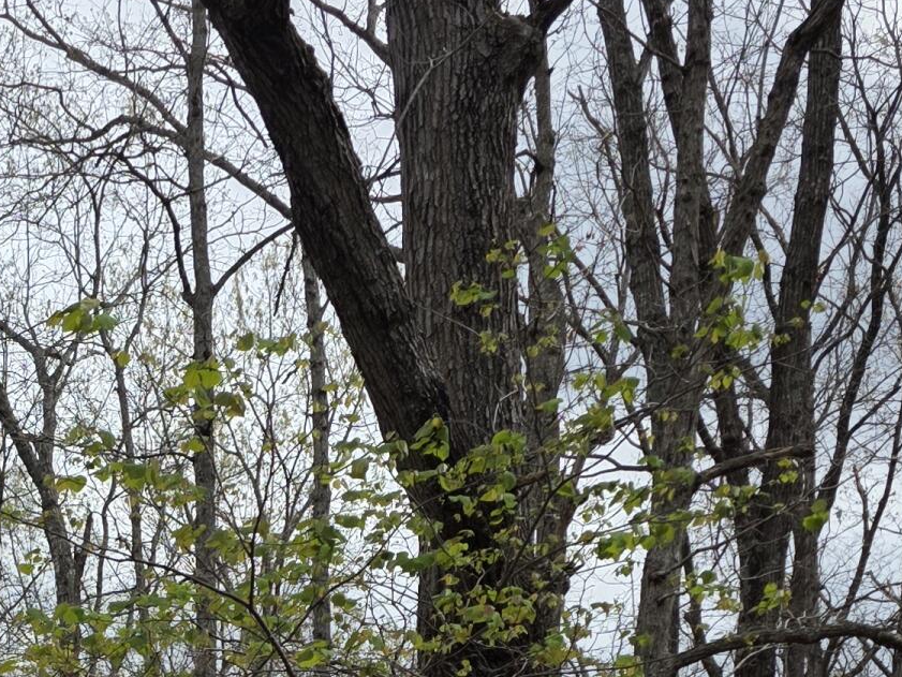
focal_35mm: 82
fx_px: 2137
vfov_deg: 15.9
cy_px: 1129
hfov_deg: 22.4
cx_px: -103
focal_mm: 6.3
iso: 80
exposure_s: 1/3687
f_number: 1.7
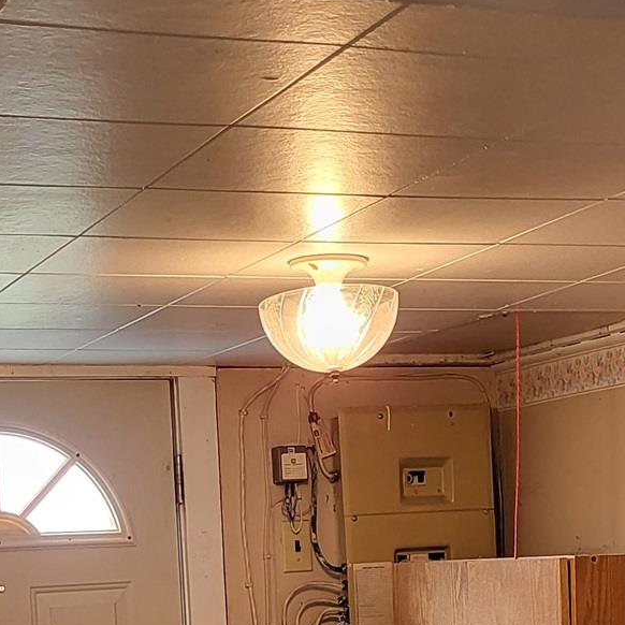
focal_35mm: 91
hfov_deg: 19.1
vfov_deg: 18.5
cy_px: 648
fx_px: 1859
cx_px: 341
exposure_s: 1/60
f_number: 1.8
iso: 160
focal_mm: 5.4
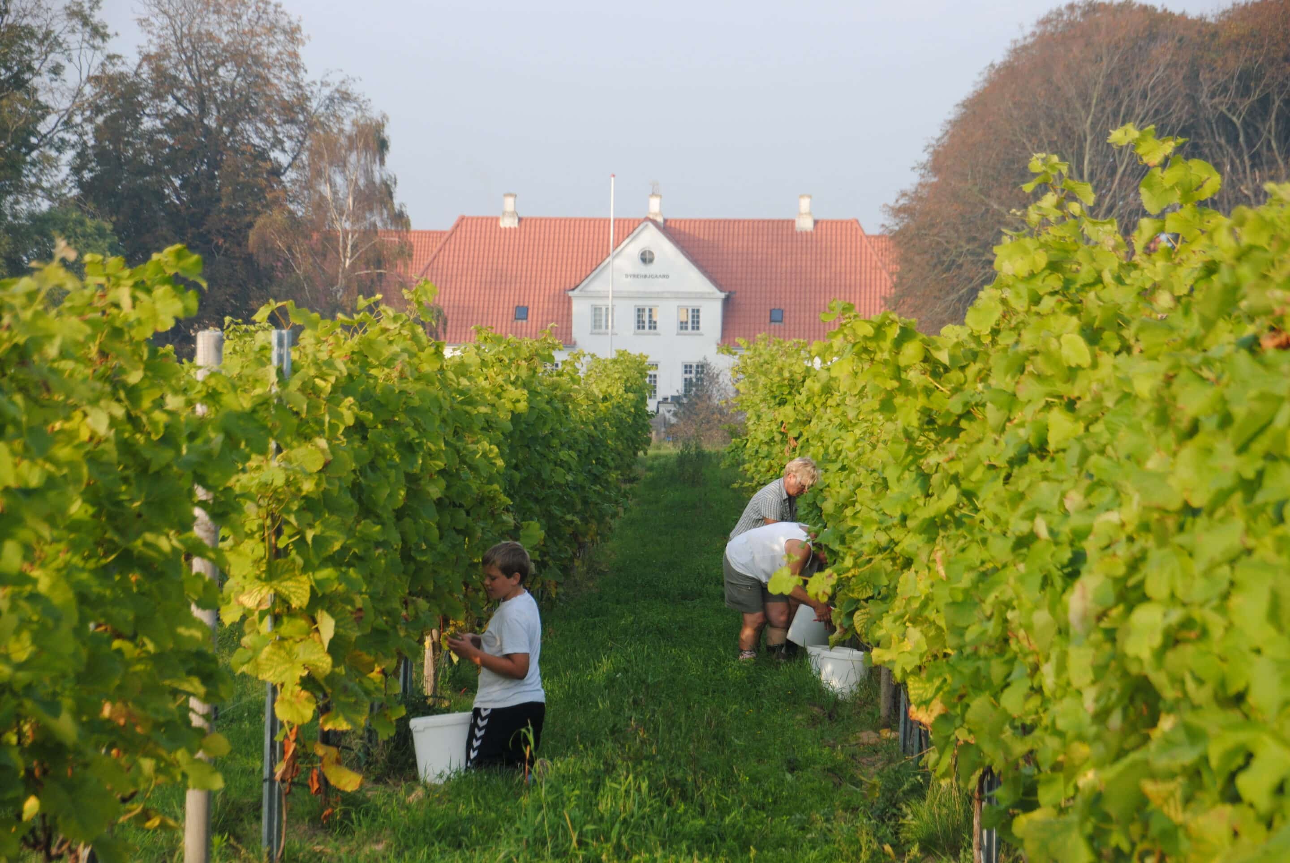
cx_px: 645
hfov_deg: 17.5
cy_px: 432
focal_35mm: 117
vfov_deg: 11.7
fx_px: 4198
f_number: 5.3
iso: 200
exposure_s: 1/400
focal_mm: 78
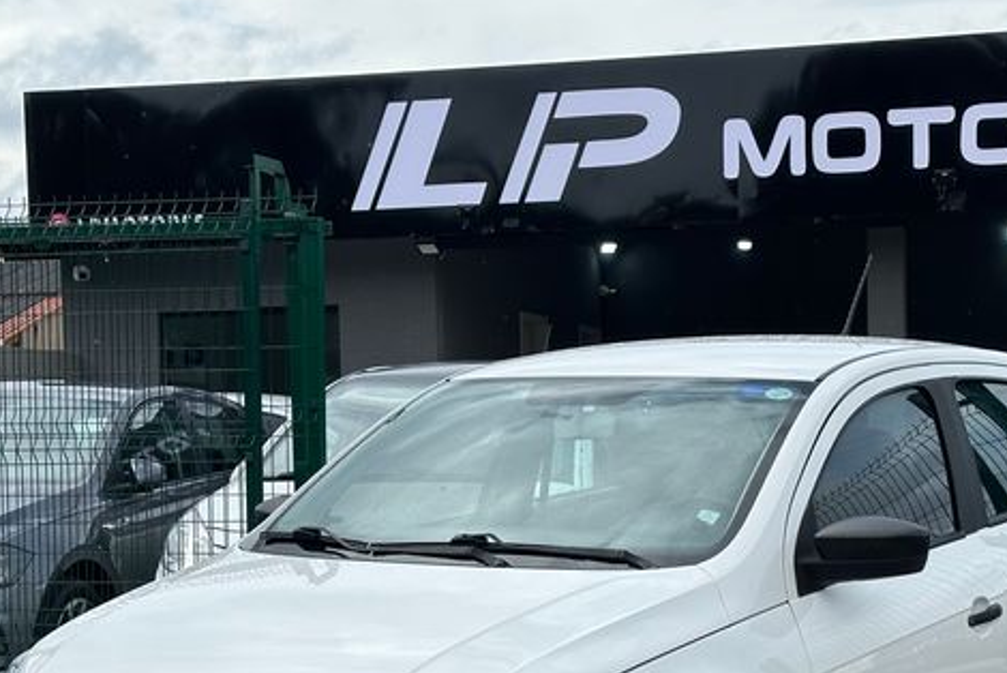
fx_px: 2407
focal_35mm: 86
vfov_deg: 15.8
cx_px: 533
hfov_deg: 23.6
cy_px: 572
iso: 64
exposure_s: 1/2976
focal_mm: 6.86
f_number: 1.78
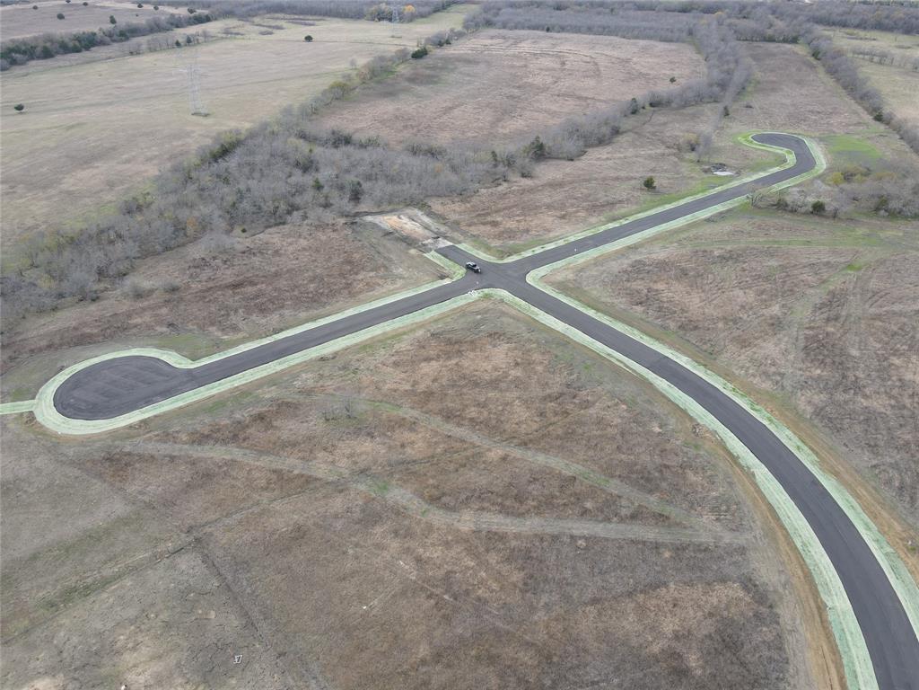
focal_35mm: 24
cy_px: 345
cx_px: 460
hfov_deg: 71.6
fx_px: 637
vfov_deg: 56.8
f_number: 2.8
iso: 100
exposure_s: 1/160
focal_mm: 4.5
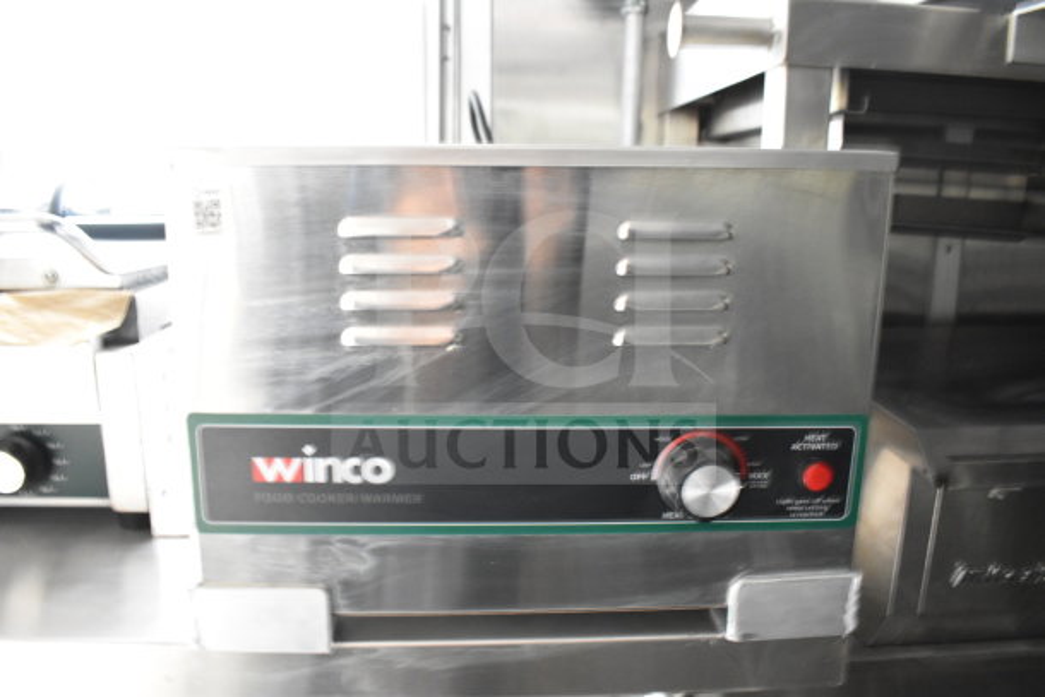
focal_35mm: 27
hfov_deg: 67.4
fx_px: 784
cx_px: 522
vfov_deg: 48.0
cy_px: 348
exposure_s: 1/30
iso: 3600
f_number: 3.5
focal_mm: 18
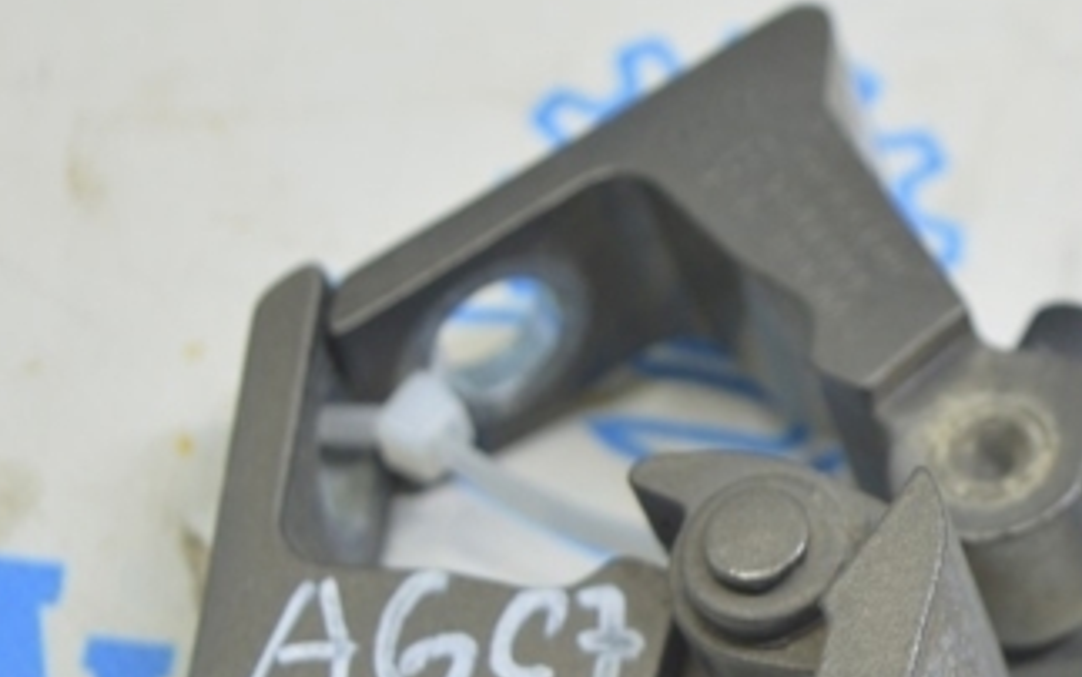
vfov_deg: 9.0
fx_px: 4277
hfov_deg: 14.3
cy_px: 578
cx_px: 904
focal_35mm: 145
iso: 400
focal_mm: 48
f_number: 5.6
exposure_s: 1/20
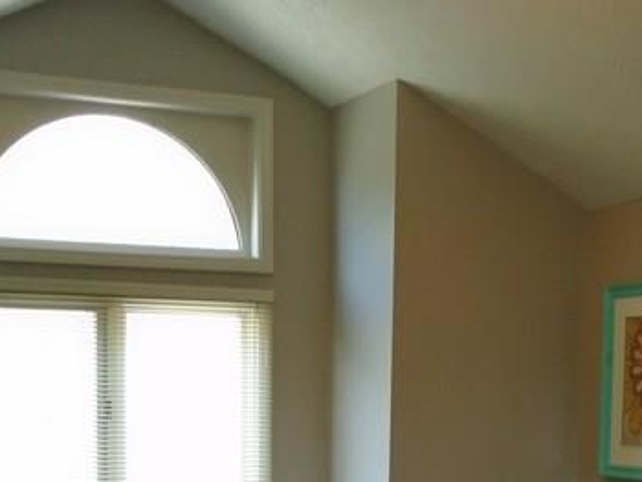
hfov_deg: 25.6
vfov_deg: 18.5
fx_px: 1410
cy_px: 557
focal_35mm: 76
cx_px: 405
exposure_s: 1/40
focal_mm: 4.6
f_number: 3.2
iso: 200
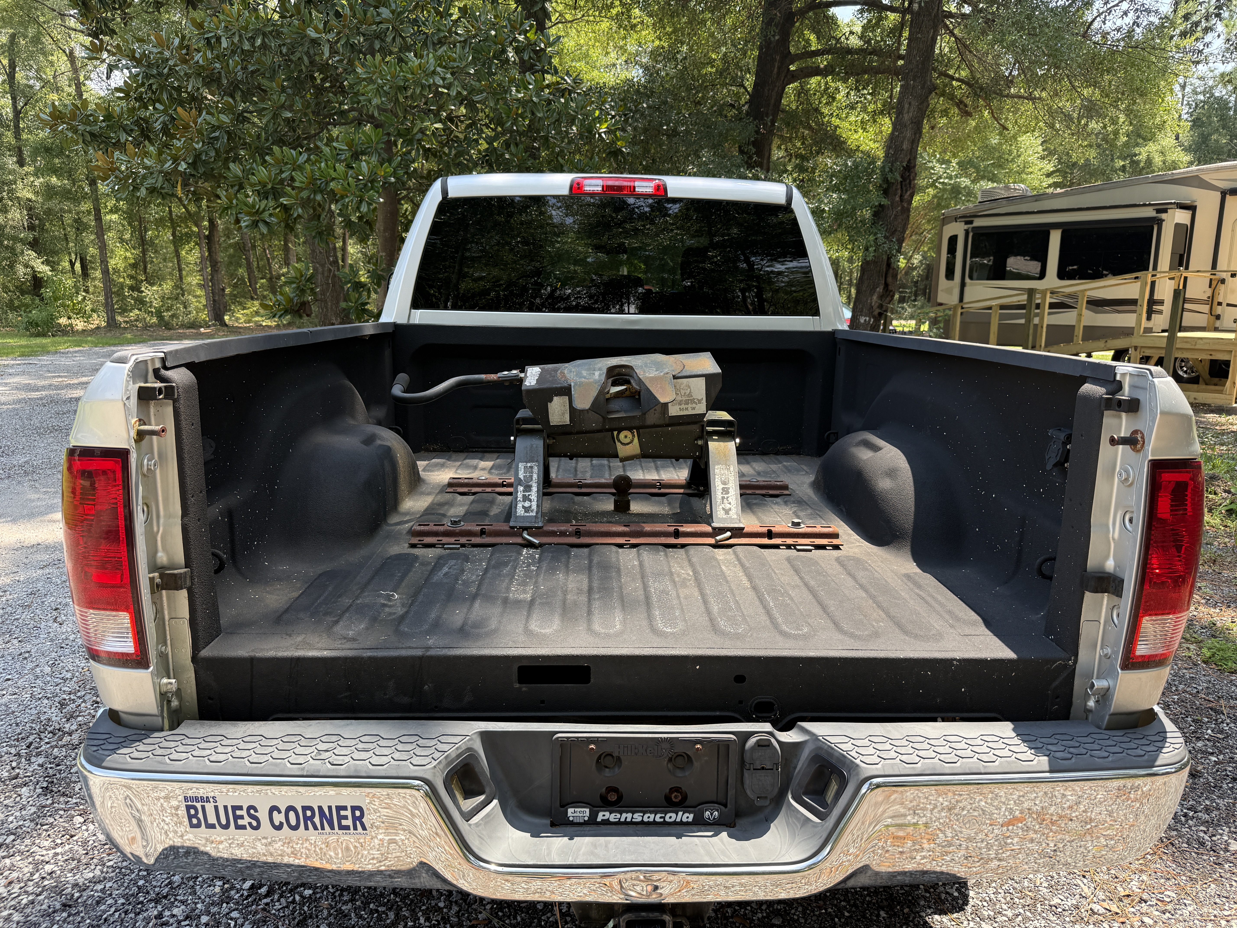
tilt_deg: -10.3
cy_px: 464
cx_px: 618
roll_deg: -0.5
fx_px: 858
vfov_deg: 56.8
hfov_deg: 71.6
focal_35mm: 24
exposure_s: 1/612
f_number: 1.78
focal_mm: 6.76
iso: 80
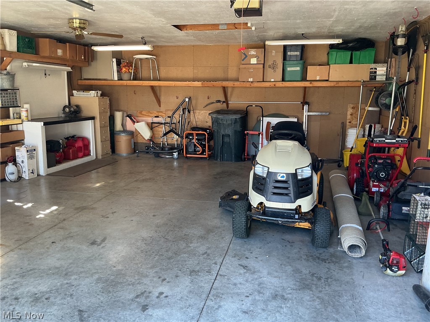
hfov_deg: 61.7
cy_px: 161
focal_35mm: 29
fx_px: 360
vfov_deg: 48.2
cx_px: 215
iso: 40
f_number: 1.8
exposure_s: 1/60
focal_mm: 3
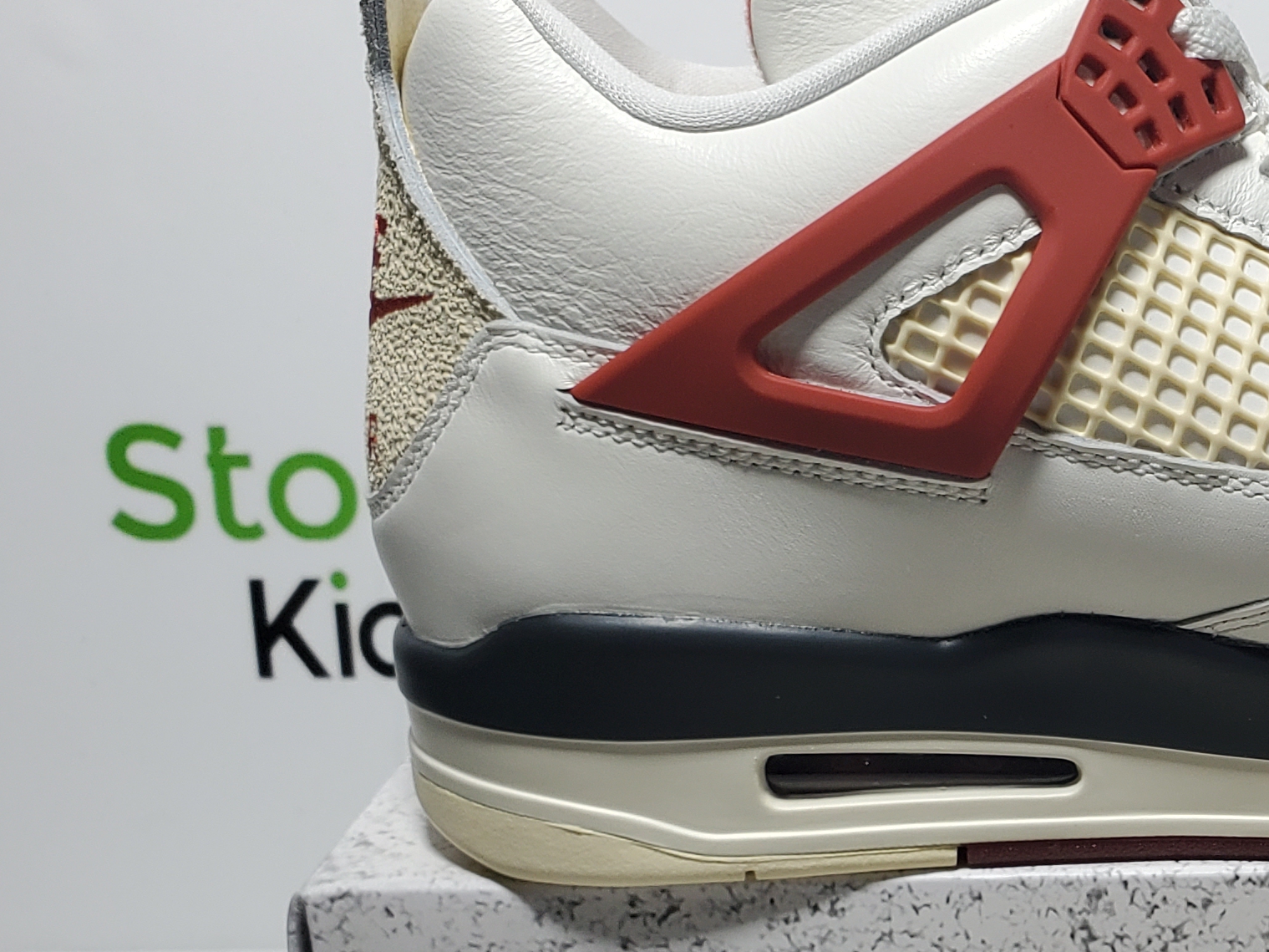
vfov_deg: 20.5
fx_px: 2529
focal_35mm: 69
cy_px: 978
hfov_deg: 25.6
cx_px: 1478
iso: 50
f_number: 2.4
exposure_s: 1/260
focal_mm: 4.3
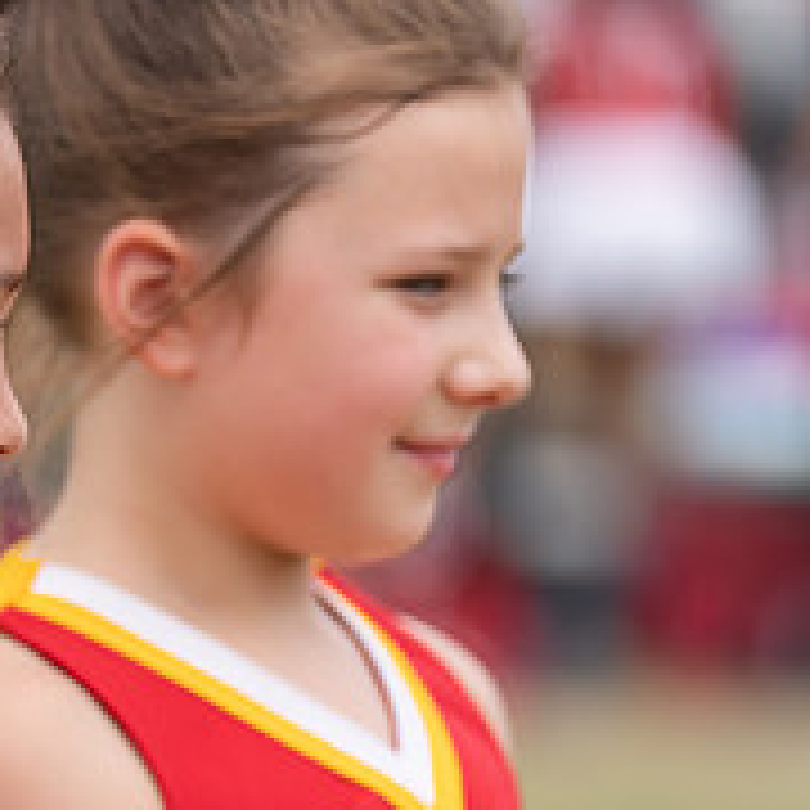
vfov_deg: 4.2
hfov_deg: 4.2
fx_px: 11066
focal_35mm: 418
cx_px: -256
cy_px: 637
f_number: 2.8
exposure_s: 1/2500
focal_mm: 153
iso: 160
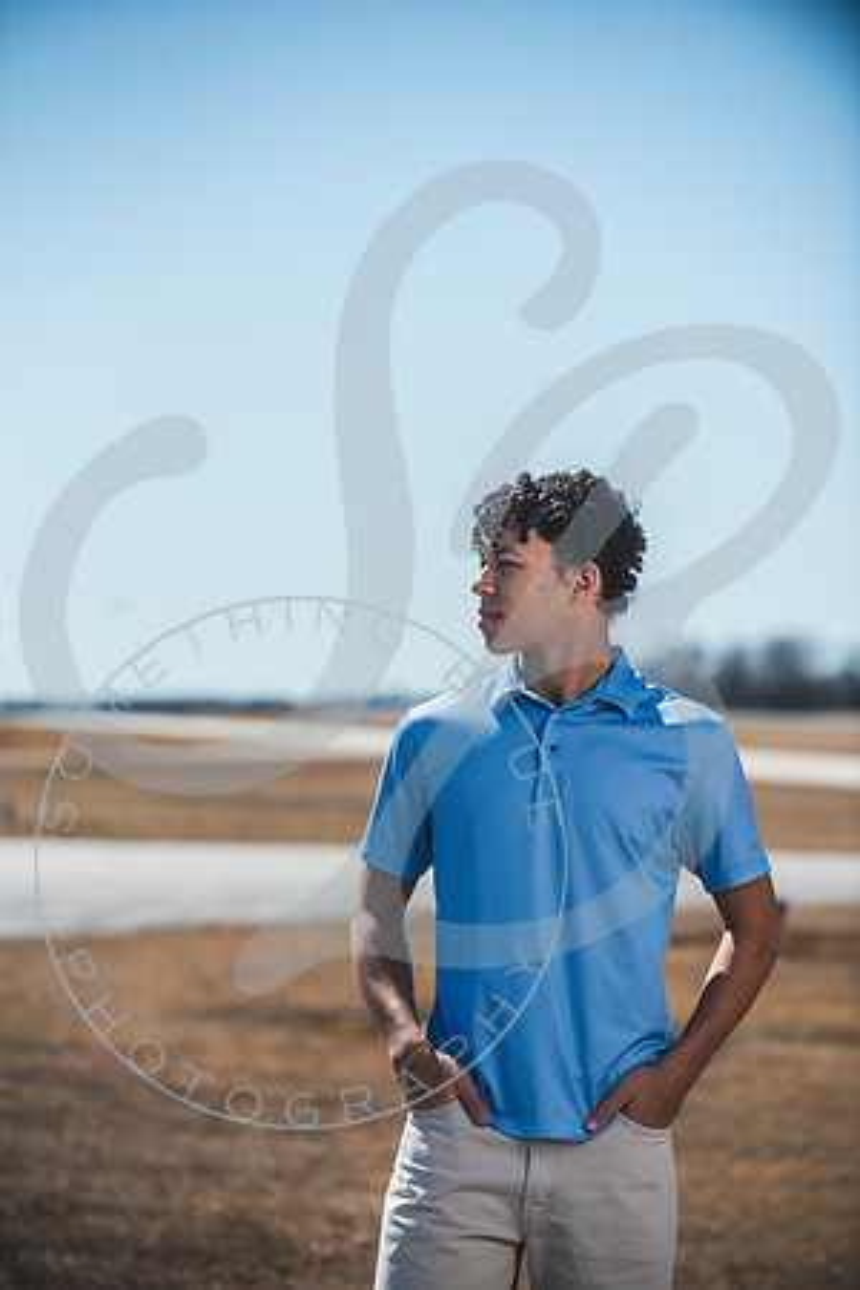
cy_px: 645
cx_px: 430
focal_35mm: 135
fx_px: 4837
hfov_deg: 10.2
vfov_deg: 15.2
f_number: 4.5
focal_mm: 135
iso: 100
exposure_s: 1/1600
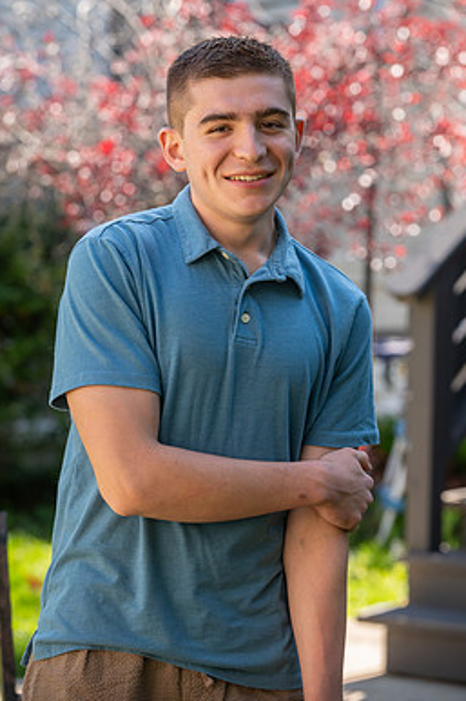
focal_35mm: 122
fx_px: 2375
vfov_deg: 16.8
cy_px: 297
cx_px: 244
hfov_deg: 11.2
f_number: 4
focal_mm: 105
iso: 250
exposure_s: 1/250
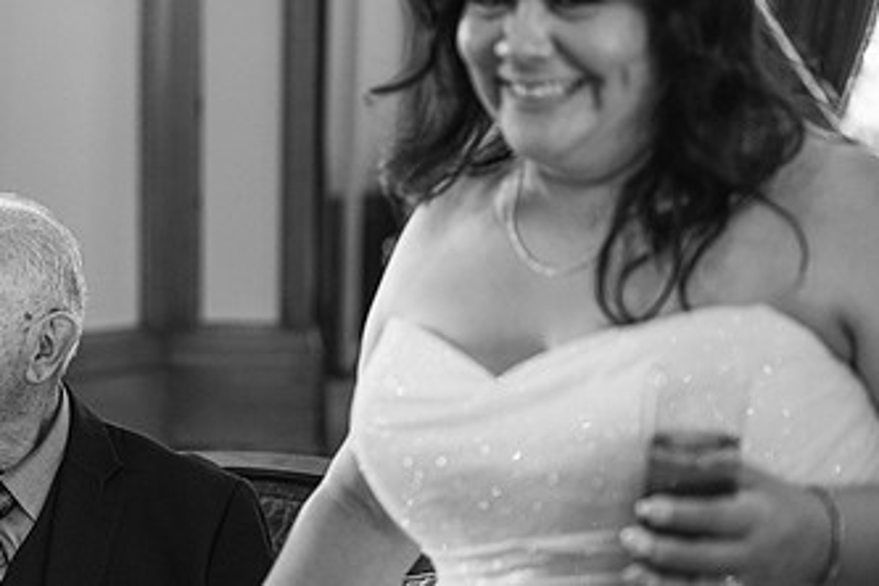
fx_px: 2124
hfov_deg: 23.1
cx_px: 195
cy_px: 251
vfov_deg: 15.7
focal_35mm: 87
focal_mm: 50
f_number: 1.8
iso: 1250
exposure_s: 1/125
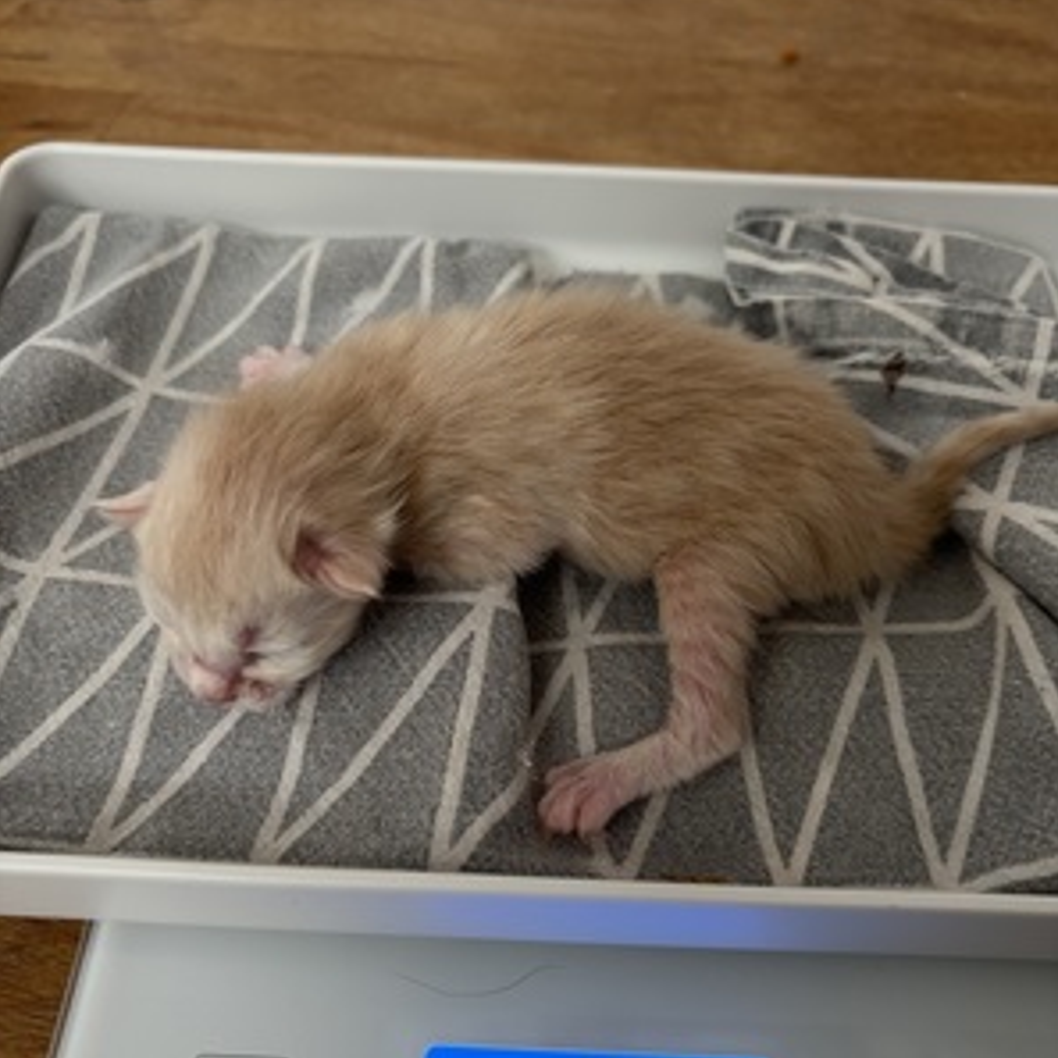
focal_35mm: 31
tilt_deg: -53.7
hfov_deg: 52.5
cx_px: 531
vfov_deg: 52.4
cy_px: 602
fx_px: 1072
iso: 200
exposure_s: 1/60
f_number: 1.6
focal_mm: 5.96
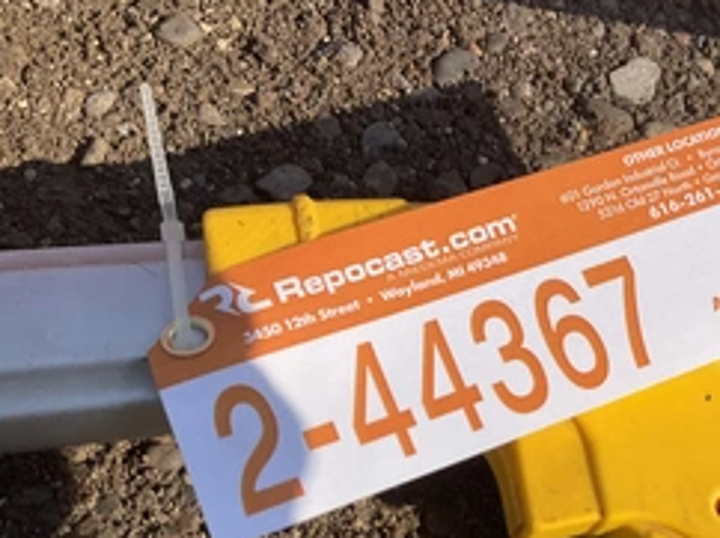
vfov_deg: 29.9
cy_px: 383
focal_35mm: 48
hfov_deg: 38.5
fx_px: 997
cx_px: 553
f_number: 1.8
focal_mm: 3
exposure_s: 1/2320
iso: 25
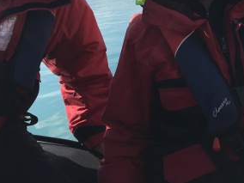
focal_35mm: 56
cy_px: 9
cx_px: 149
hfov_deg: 34.2
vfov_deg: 25.1
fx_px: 395
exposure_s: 1/2024
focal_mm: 4.15
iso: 25
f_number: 2.2
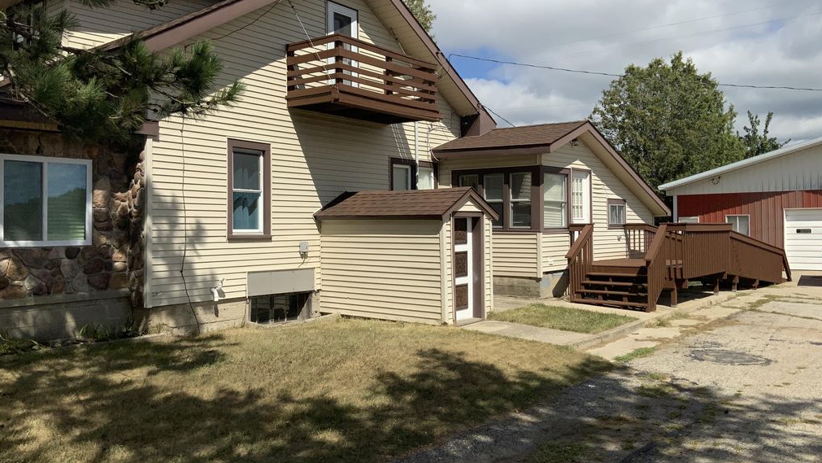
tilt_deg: +2.4
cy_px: 212
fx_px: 698
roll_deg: +0.1
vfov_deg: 36.7
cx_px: 414
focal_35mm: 32
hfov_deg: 61.0
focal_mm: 3
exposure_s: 1/5263
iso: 20
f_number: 1.8
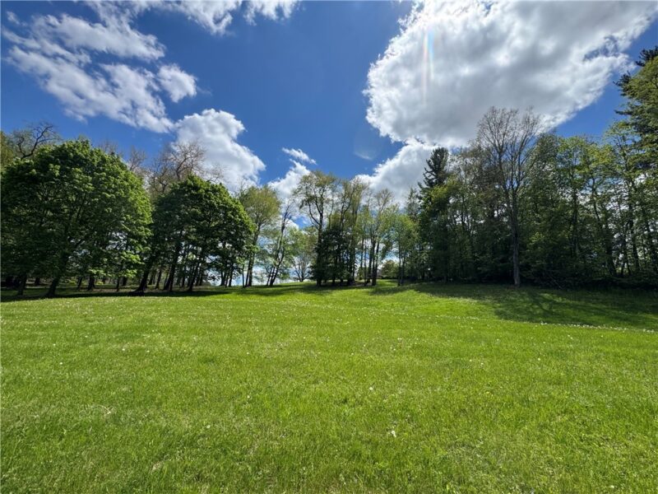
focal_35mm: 14
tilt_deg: +14.2
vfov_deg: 85.7
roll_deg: -5.2
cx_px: 329
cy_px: 247
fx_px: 266
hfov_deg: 102.1
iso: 50
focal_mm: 2.22
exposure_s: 1/2584
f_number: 2.2
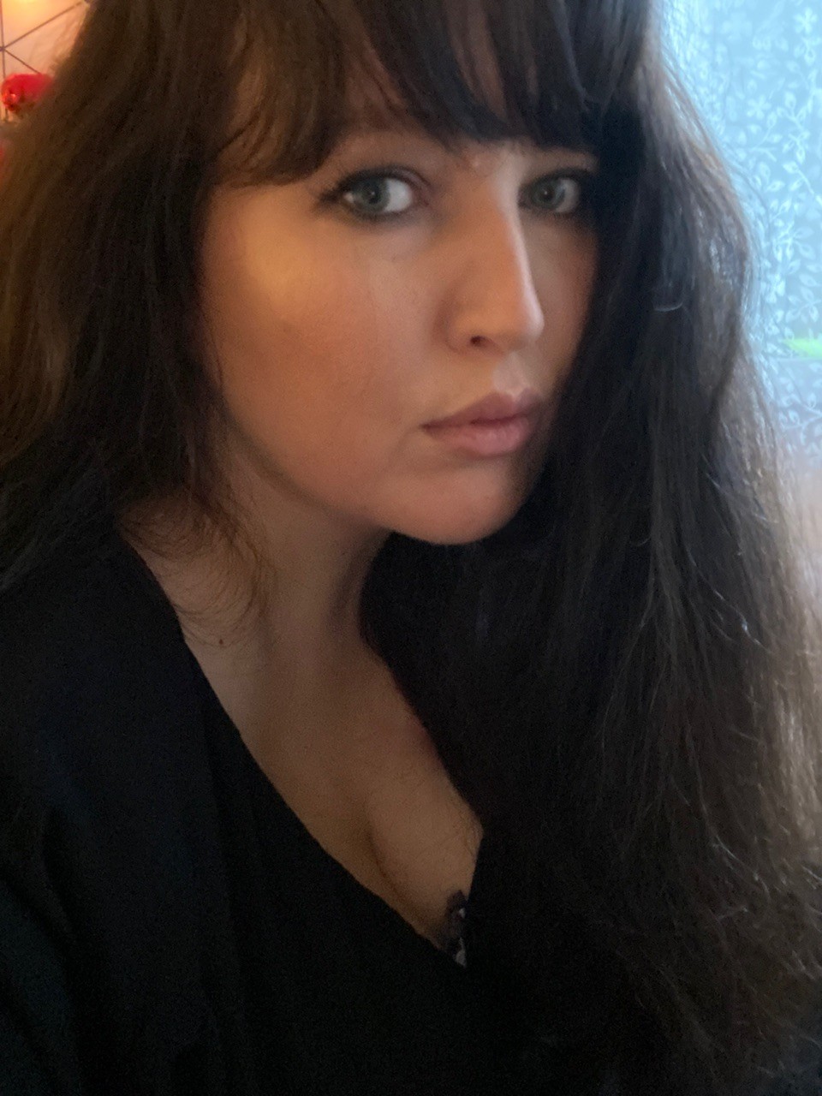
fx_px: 950
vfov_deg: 60.0
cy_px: 548
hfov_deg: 46.8
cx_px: 411
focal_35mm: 30
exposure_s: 1/17
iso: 1600
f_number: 2.2
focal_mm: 2.71
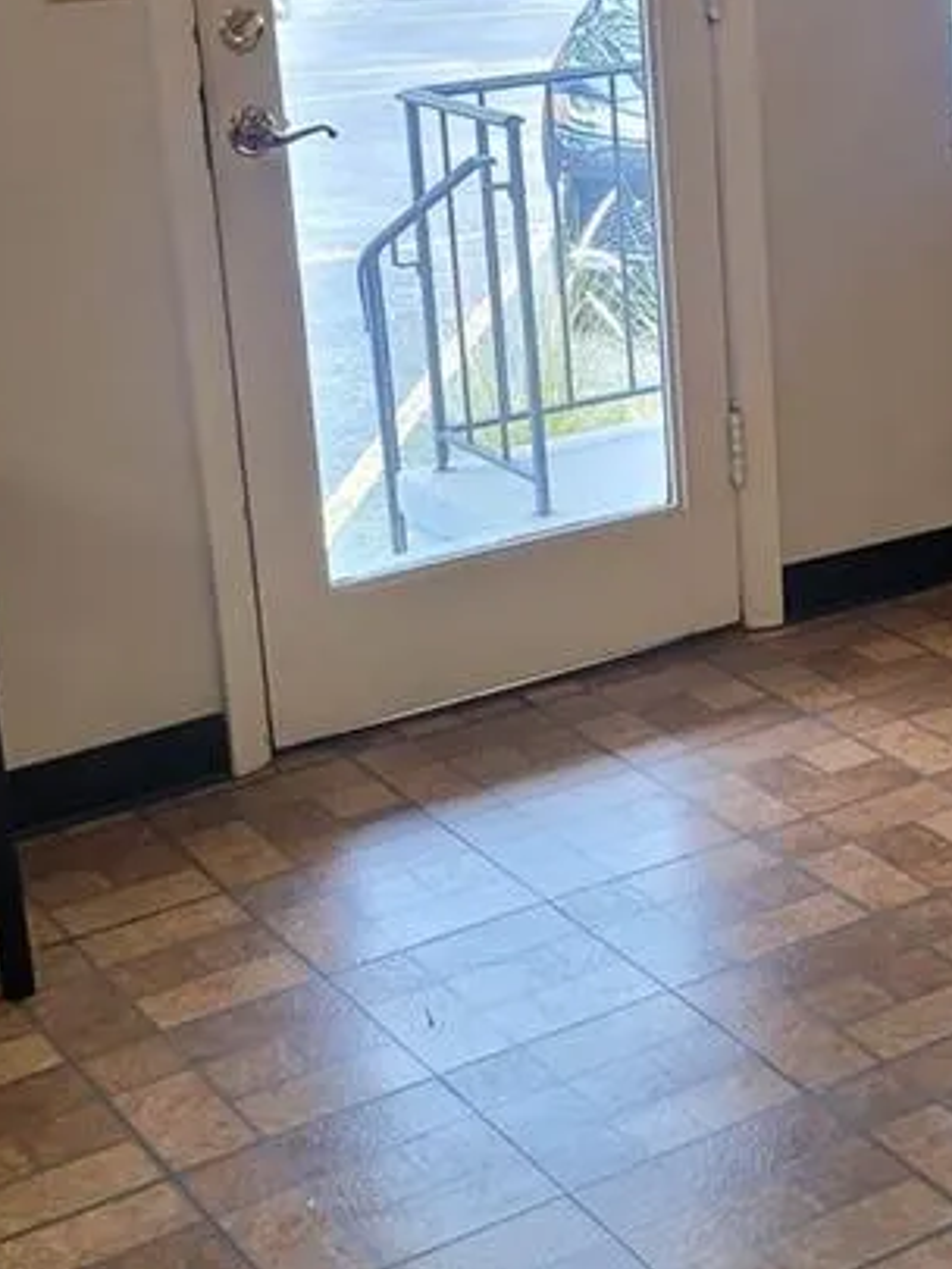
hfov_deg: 18.6
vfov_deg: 25.2
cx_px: 965
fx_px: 2822
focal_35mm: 77
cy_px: 445
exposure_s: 1/120
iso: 80
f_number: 1.8
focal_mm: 5
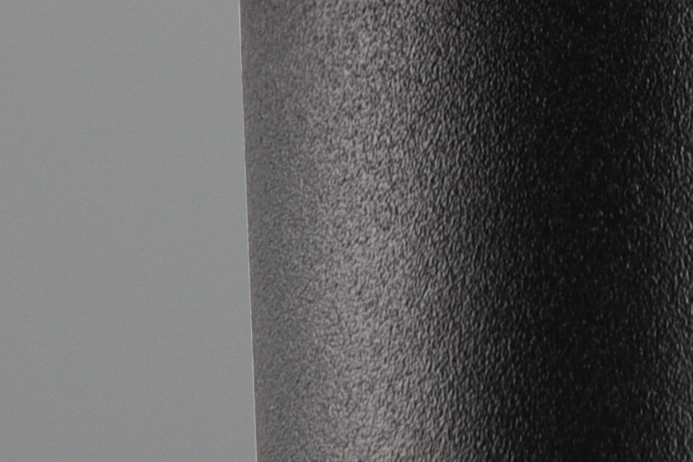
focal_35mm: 395
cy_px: -1040
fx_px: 7603
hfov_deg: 5.2
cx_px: 568
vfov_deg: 3.4
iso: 100
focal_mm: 50
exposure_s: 1/8
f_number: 11
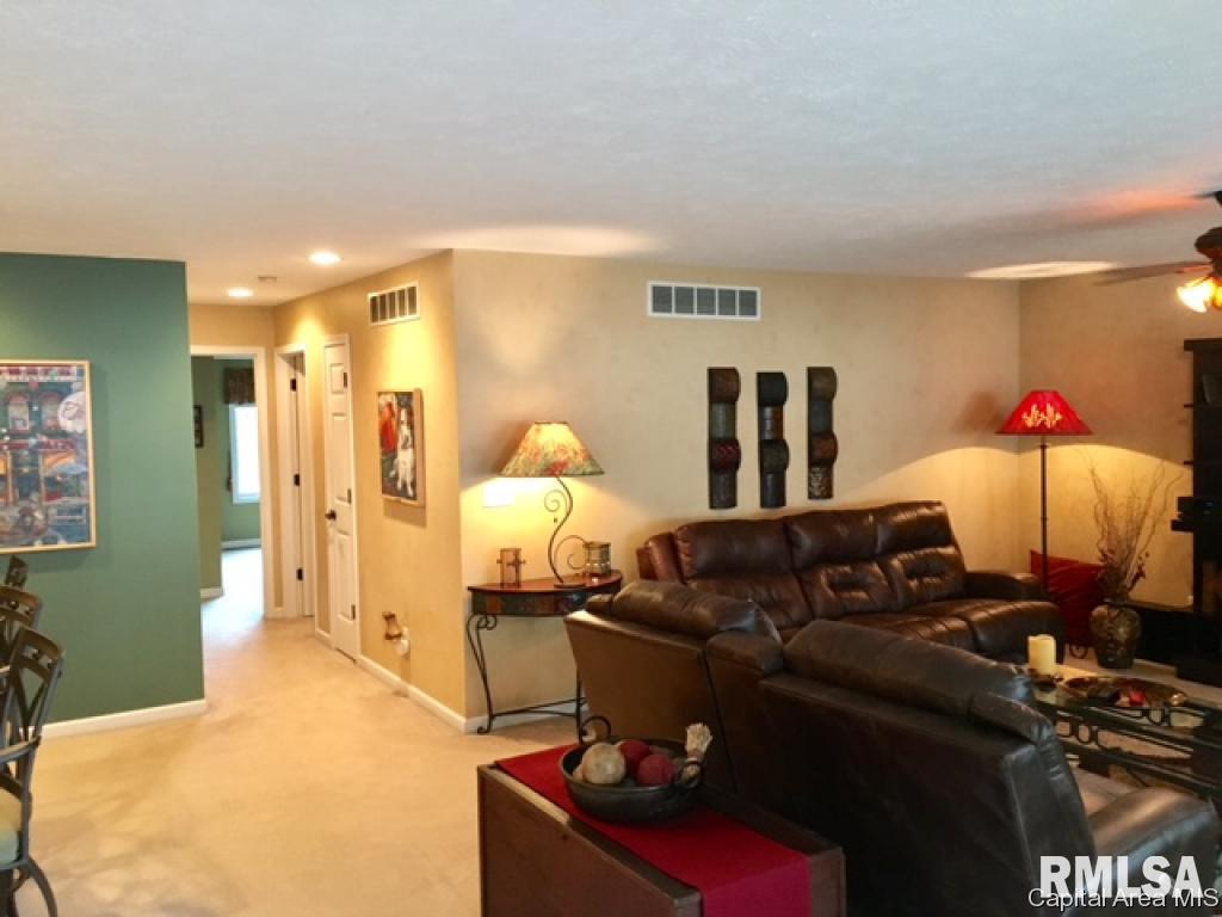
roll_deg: +0.4
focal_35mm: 29
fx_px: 1024
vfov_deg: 48.2
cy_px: 458
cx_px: 611
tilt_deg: -3.5
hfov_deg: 61.7
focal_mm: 4.15
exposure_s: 1/20
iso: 200
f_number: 2.2
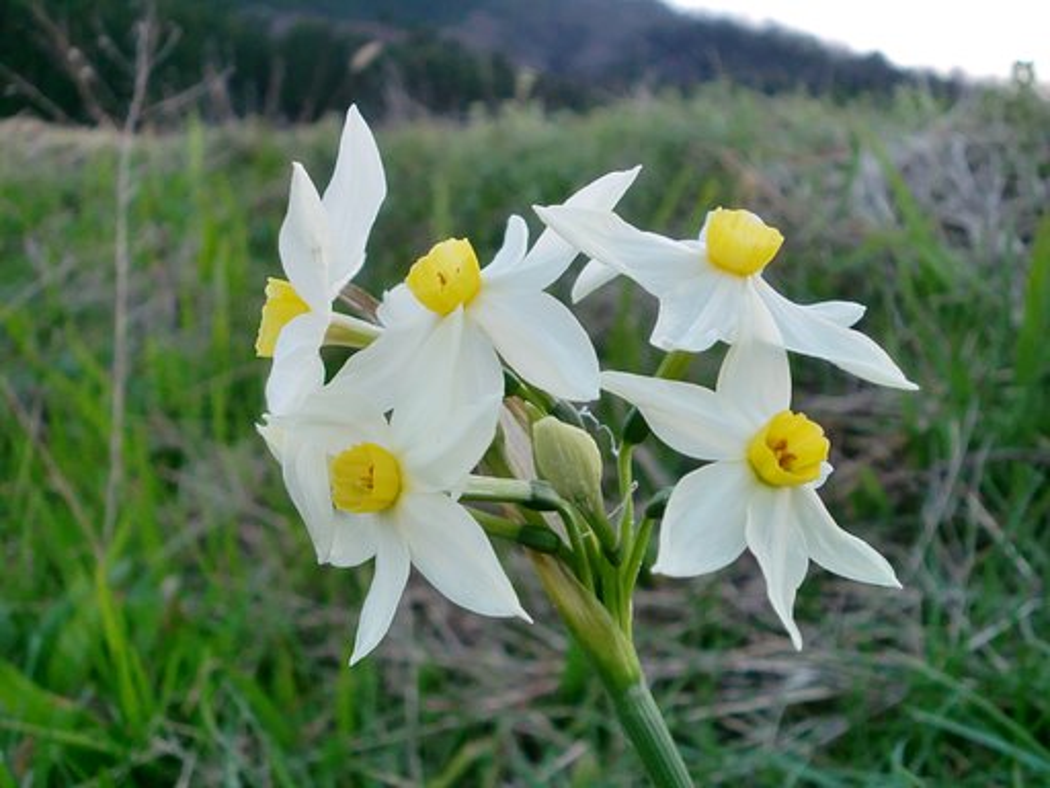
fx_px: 1031
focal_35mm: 34
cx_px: 525
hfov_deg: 54.0
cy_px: 394
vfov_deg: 41.8
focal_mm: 5.58
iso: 200
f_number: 2.8
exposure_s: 1/100
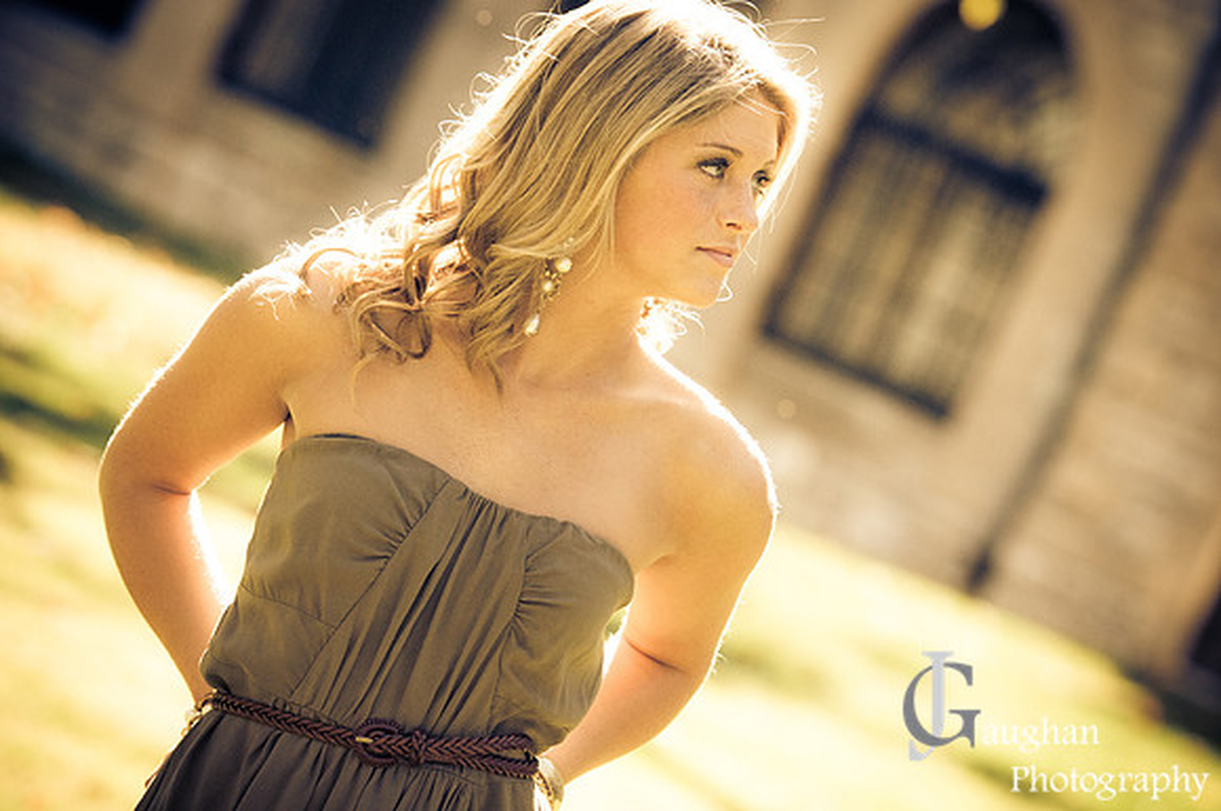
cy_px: 406
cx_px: 610
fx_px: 8637
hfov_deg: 8.1
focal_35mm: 255
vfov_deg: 5.4
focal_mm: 170
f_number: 4
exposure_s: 1/1000
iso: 640
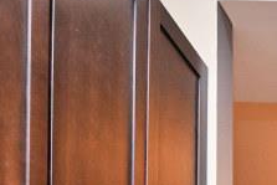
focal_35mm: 94
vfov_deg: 11.6
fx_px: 724
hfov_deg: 17.1
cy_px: 463
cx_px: 524
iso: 450
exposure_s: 1/60
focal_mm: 14
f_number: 4
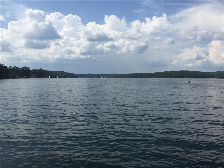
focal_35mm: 29
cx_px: 112
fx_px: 188
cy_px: 84
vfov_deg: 48.2
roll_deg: -0.7
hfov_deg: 61.7
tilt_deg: -2.6
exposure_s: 1/3597
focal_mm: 4.15
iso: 32
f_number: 2.2
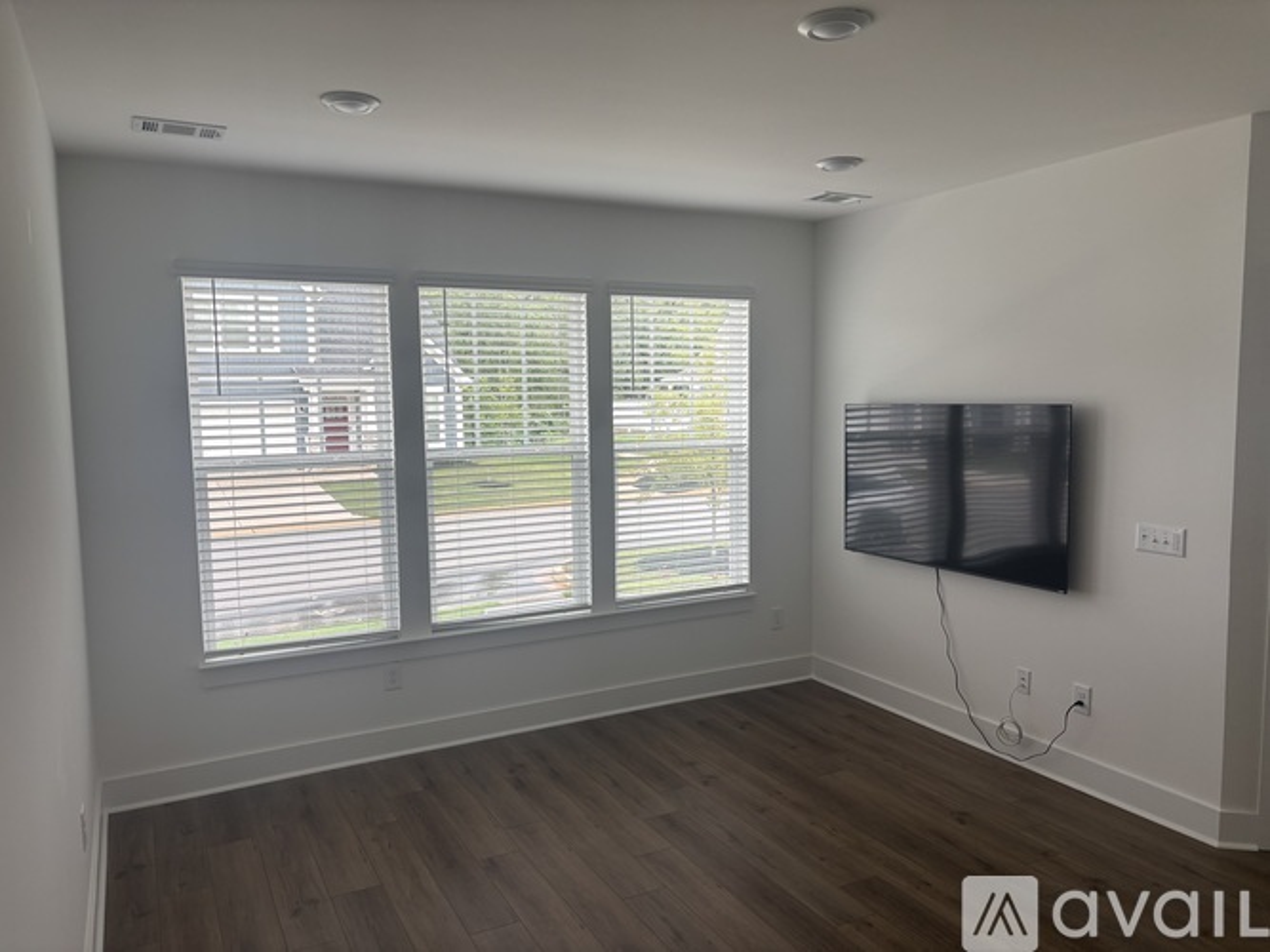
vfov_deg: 53.0
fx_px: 954
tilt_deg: -5.8
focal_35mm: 26
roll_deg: +0.6
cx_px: 635
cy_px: 476
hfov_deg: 67.3
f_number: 1.6
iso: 50
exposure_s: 1/345
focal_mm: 5.96
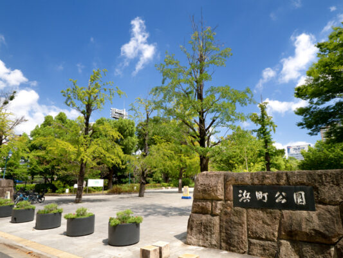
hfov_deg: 76.4
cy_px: 129
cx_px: 172
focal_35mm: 22
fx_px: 218
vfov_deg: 61.1
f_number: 8
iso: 200
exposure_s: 1/200
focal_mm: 11
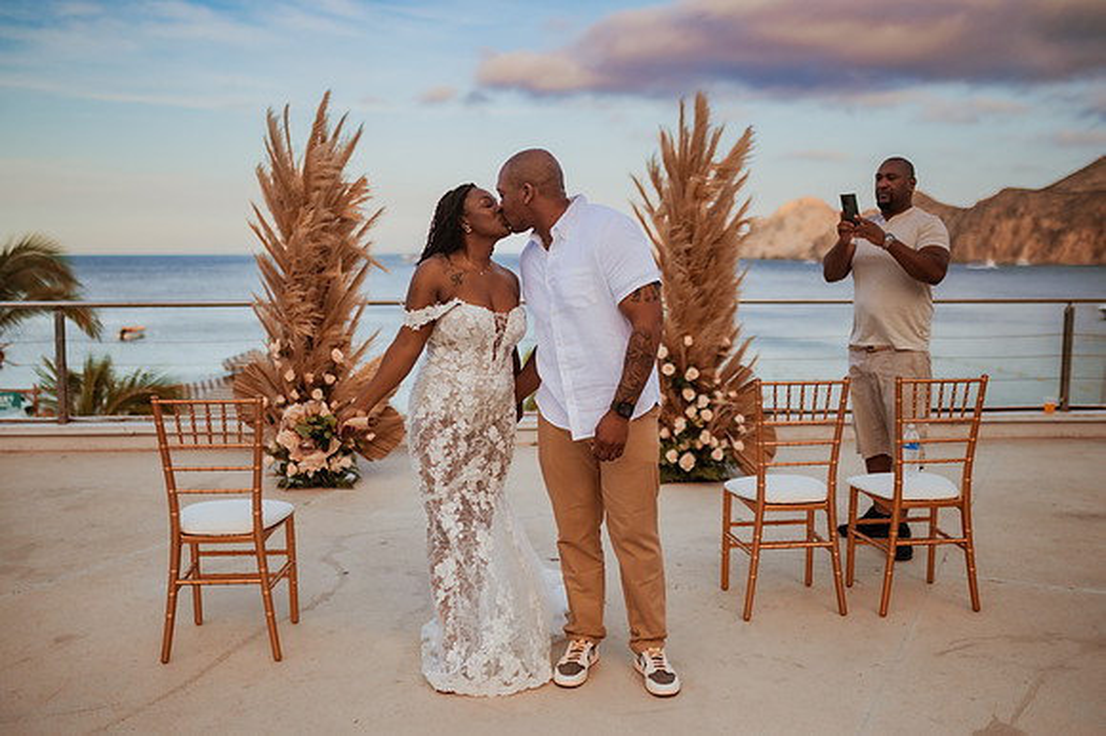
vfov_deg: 34.9
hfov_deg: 50.6
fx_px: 1170
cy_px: 386
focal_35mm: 38
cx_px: 579
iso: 250
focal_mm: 35
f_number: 1.6
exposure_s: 1/8000
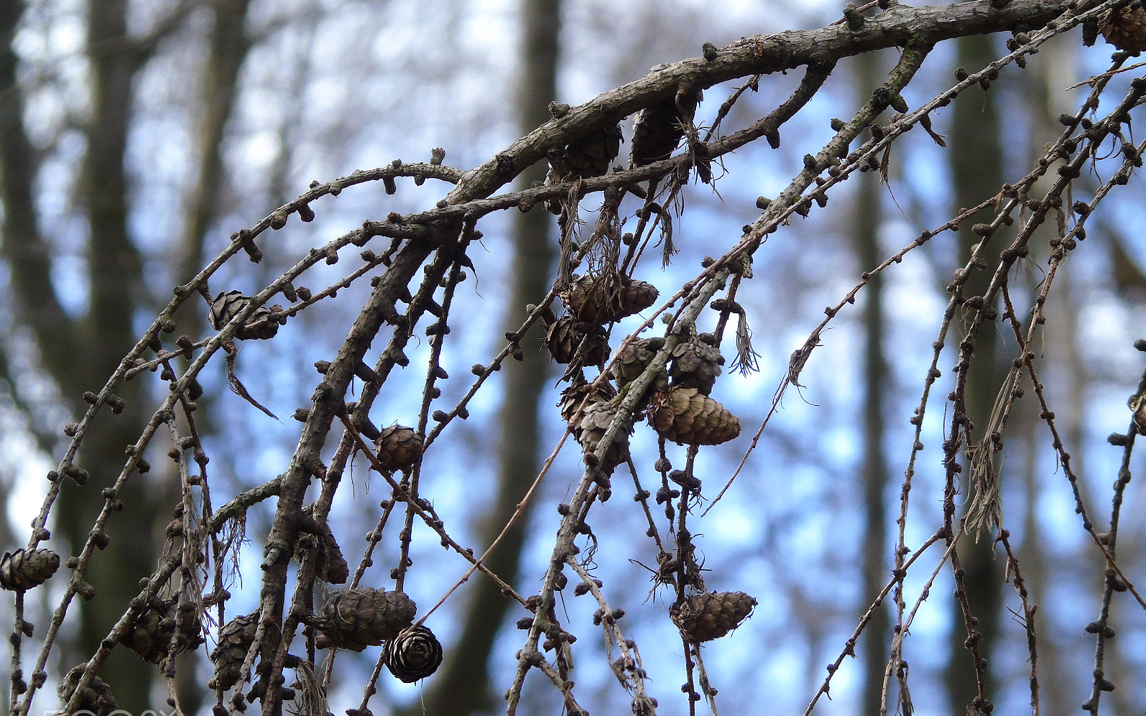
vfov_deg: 3.9
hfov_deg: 6.2
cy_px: 390
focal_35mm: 337
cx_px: 573
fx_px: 10526
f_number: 5.2
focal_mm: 57
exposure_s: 1/125
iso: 200
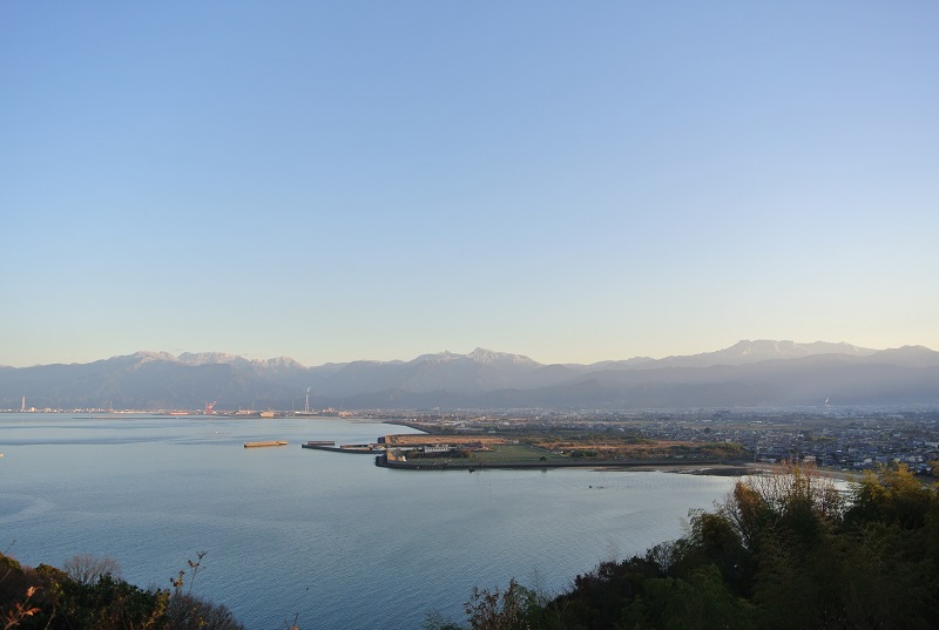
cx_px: 470
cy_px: 315
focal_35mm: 29
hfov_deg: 63.6
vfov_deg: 45.2
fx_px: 758
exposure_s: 1/250
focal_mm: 11
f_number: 4
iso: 100
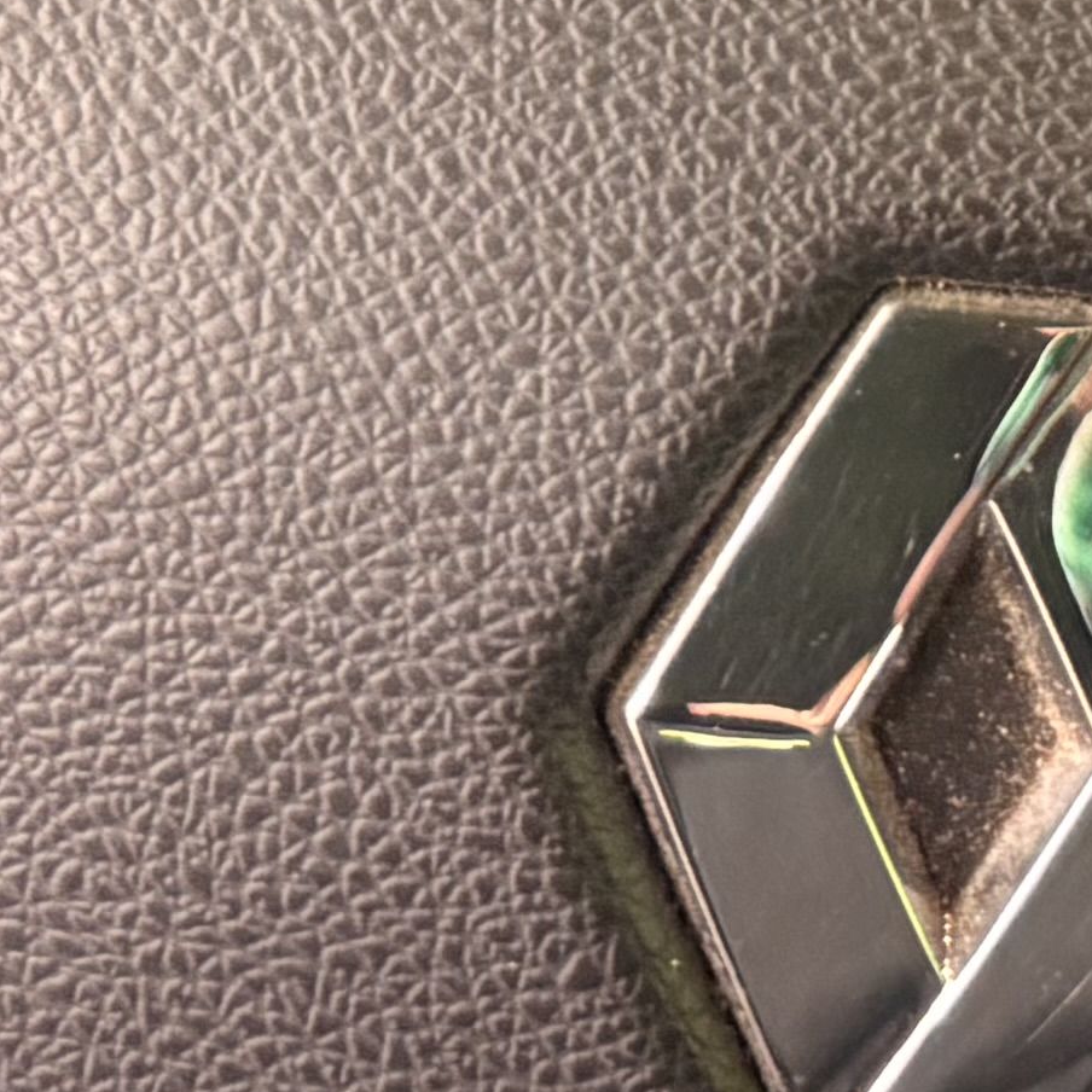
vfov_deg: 12.2
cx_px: 664
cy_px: -714
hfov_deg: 13.0
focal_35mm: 134
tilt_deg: -27.7
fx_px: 4783
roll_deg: -2.9
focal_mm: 6.76
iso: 640
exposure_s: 1/33
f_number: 1.78
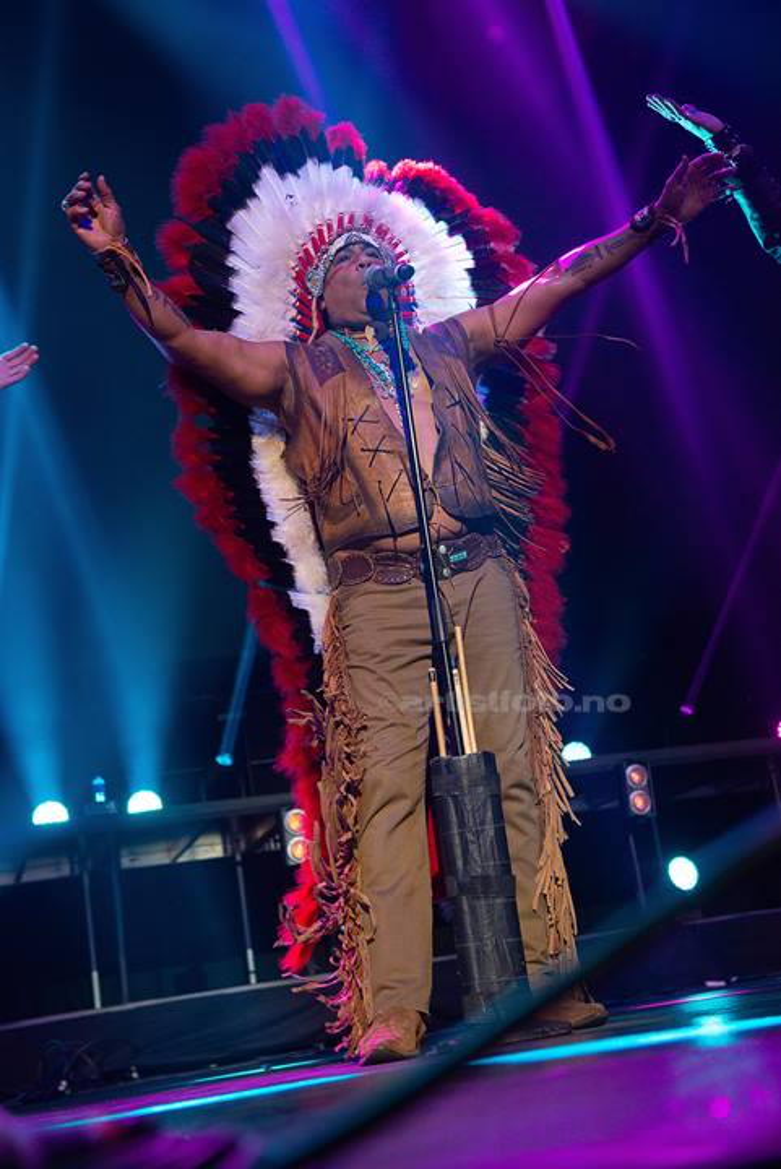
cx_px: 390
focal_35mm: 50
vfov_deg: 39.6
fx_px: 1625
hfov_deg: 27.0
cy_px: 584
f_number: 3.5
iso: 1600
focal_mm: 50
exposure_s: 1/640
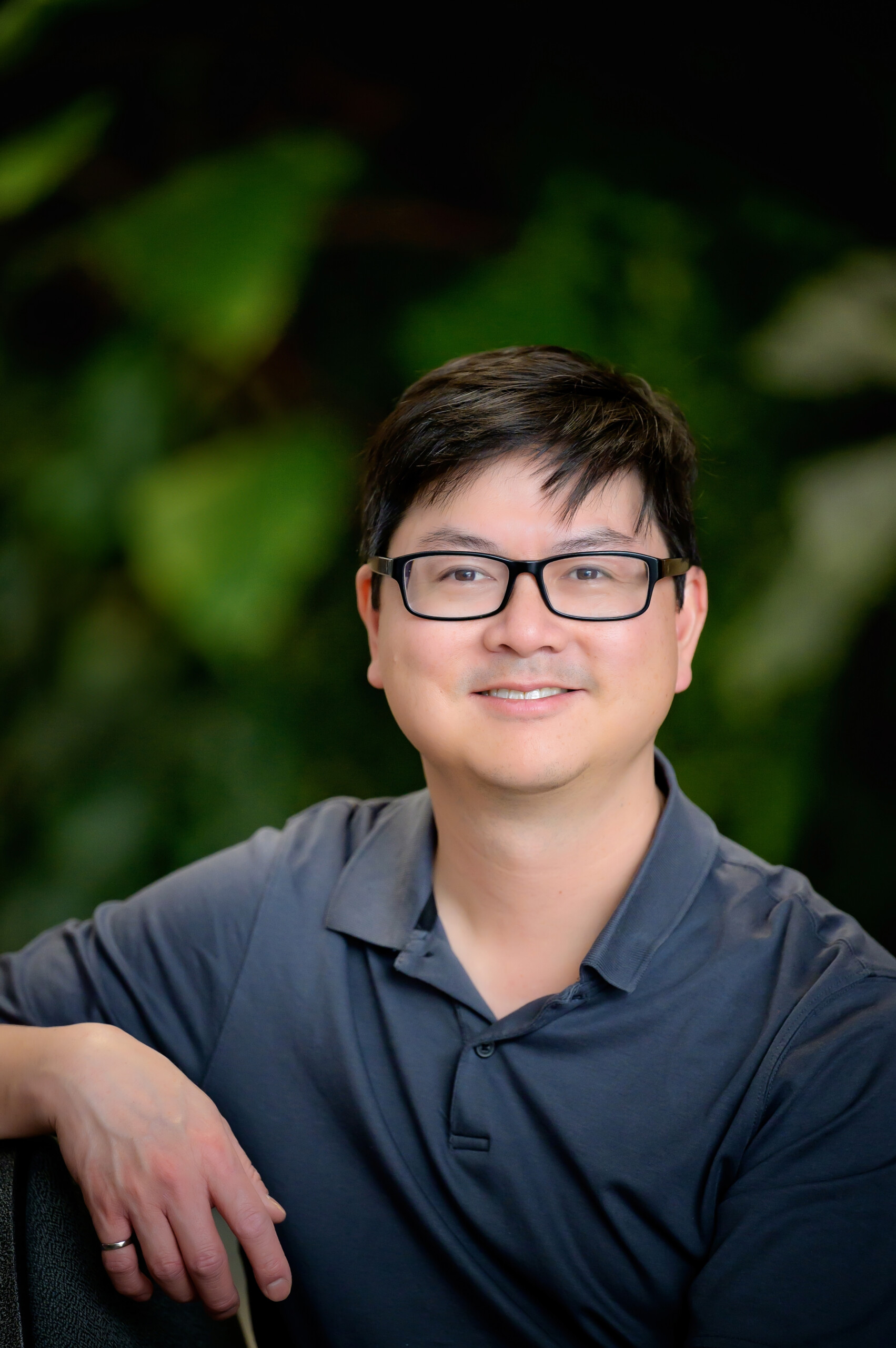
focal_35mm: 185
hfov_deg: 7.4
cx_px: 448
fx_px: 6916
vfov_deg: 11.1
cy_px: 674
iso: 3200
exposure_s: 1/1000
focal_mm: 185
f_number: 2.8
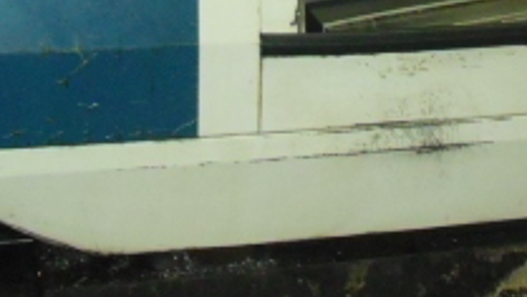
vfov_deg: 9.6
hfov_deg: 17.5
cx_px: 507
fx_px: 1678
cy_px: -232
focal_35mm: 120
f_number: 3.1
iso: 400
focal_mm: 6.3
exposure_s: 1/60
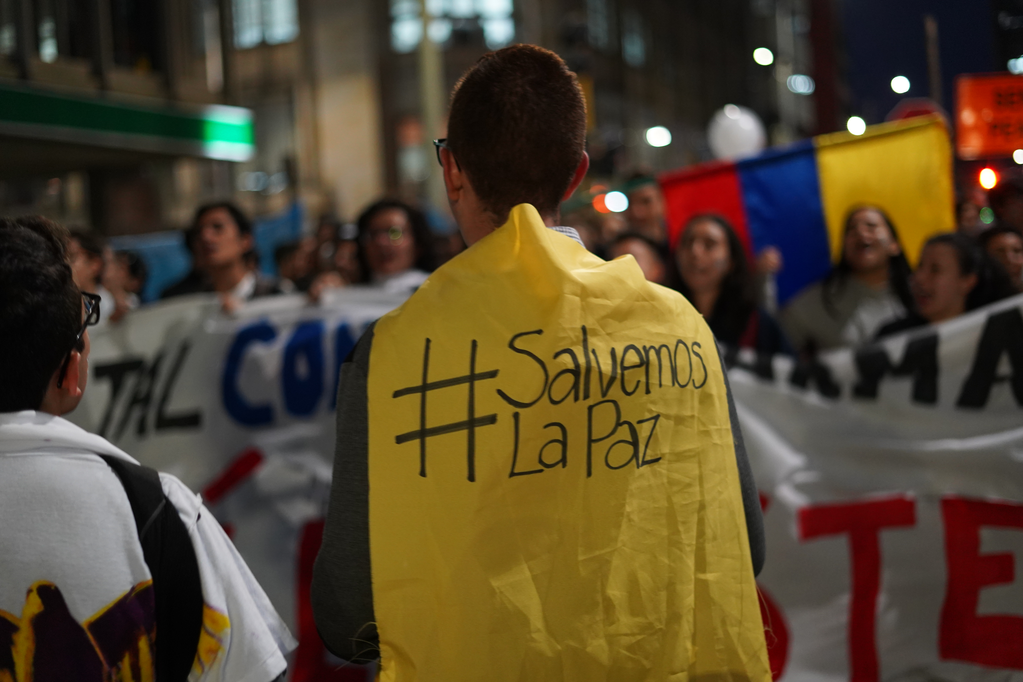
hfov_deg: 39.6
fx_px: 1421
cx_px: 512
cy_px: 341
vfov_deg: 27.0
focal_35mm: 50
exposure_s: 1/125
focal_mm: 50
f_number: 1.8
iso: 2500
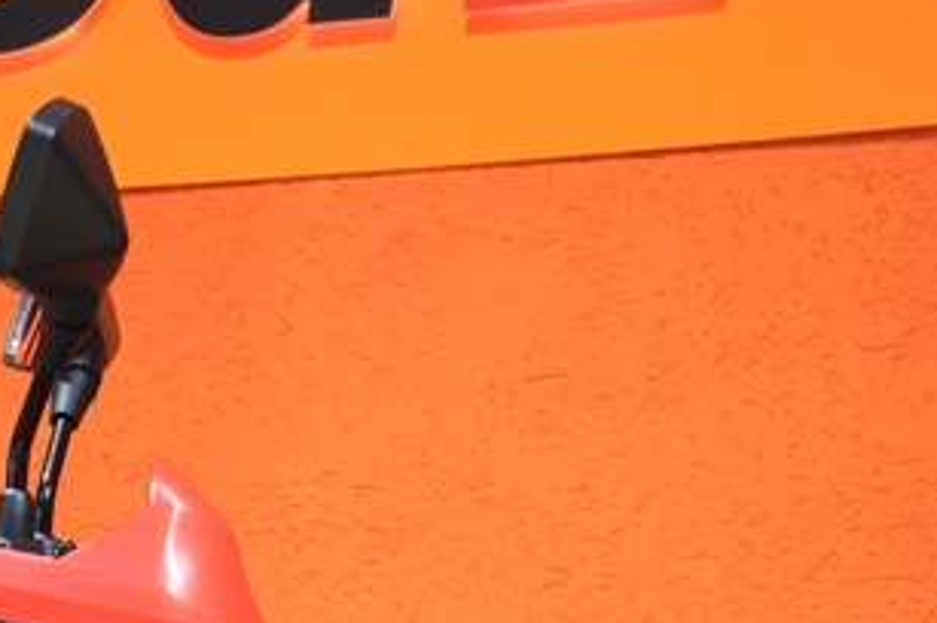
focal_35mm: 214
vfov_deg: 6.3
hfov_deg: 9.4
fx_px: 5564
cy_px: 915
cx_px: -360
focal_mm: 27.5
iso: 1000
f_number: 4
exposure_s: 1/60
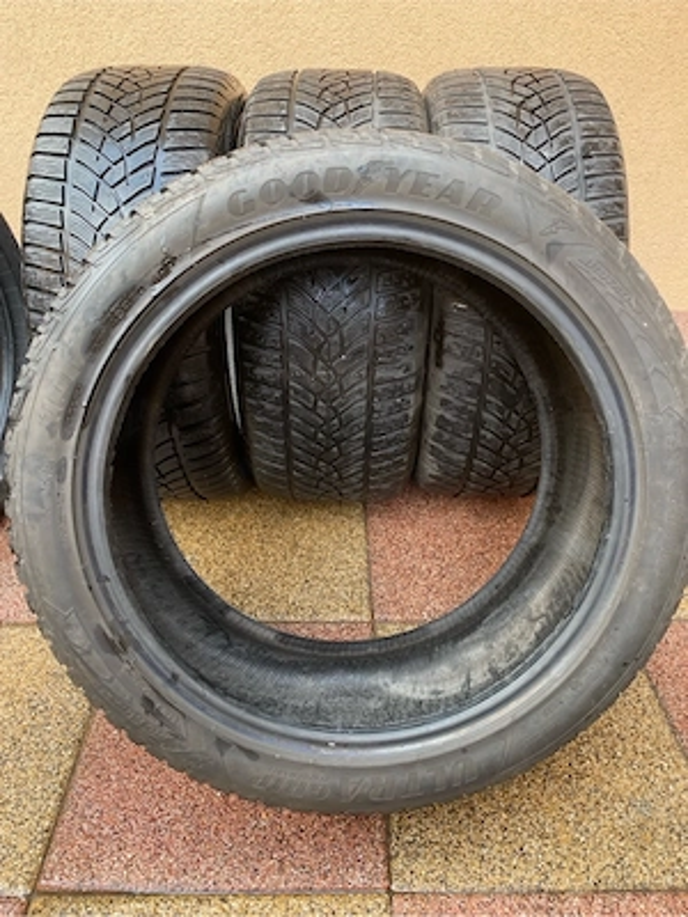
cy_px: 458
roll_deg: -1.9
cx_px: 344
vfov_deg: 67.3
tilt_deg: -34.1
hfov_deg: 53.1
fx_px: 689
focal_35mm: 26
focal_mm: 4.25
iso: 125
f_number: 1.8
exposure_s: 1/101
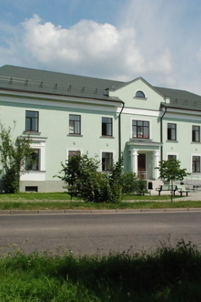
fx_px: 419
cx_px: 104
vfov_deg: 39.6
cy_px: 151
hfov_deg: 27.0
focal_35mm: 50
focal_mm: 22
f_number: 9.5
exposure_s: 1/2000
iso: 1250
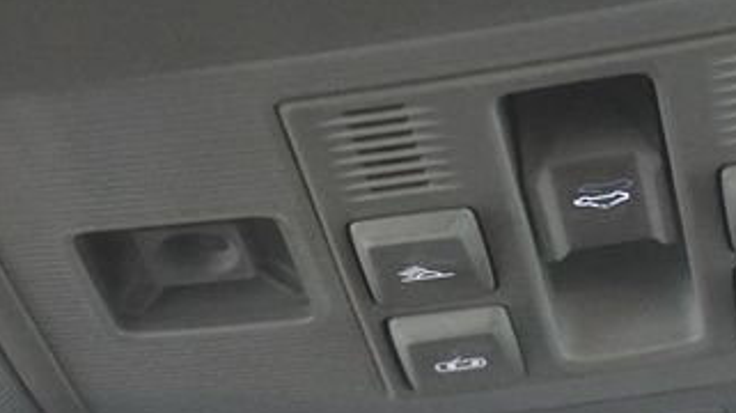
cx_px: 566
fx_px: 3101
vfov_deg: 7.6
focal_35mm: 159
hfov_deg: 13.5
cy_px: 147
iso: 5600
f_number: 4.8
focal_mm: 38
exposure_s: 1/60
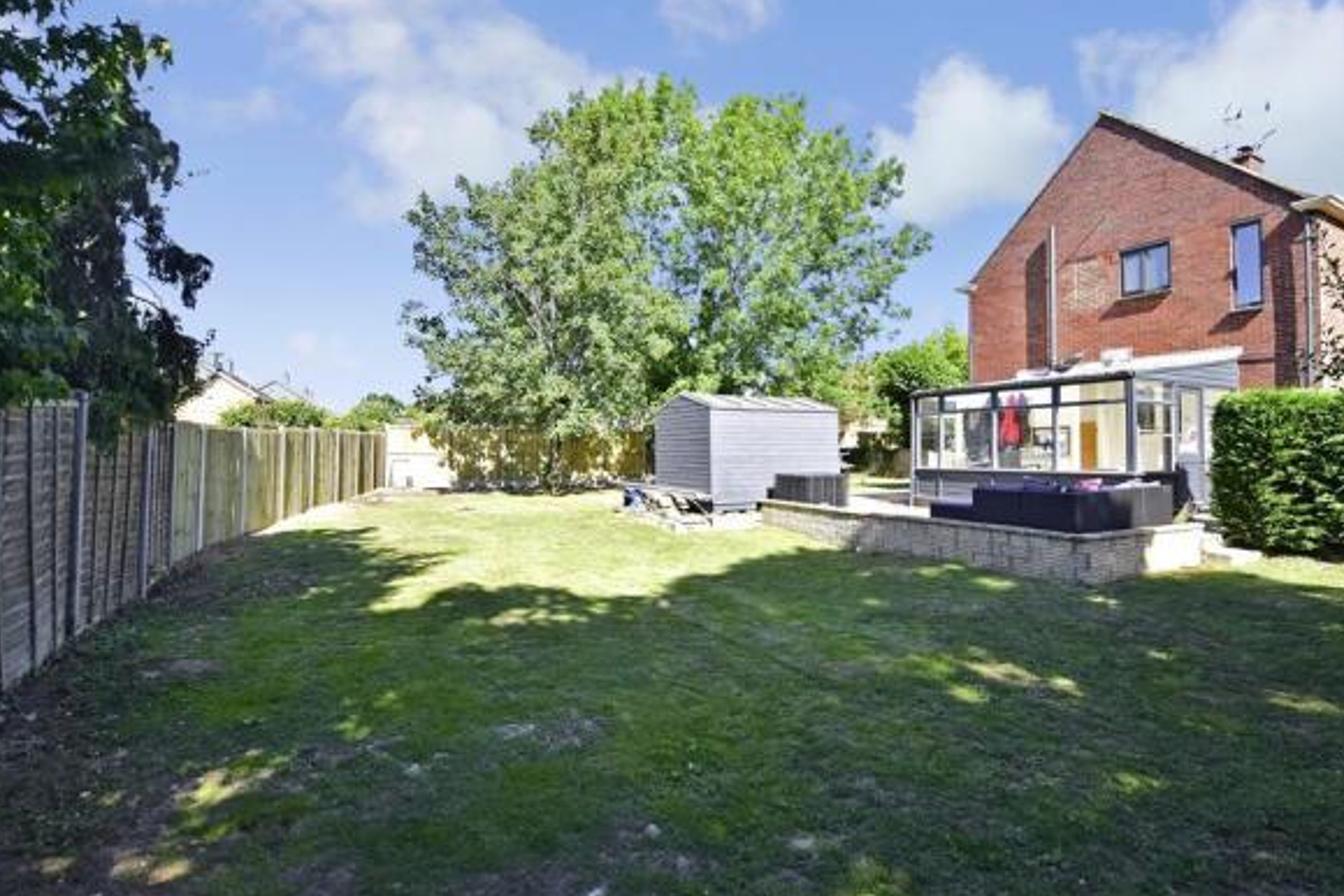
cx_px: 708
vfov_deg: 70.4
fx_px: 635
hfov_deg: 93.2
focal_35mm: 17
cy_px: 424
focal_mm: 10
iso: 400
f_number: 7.1
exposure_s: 1/400
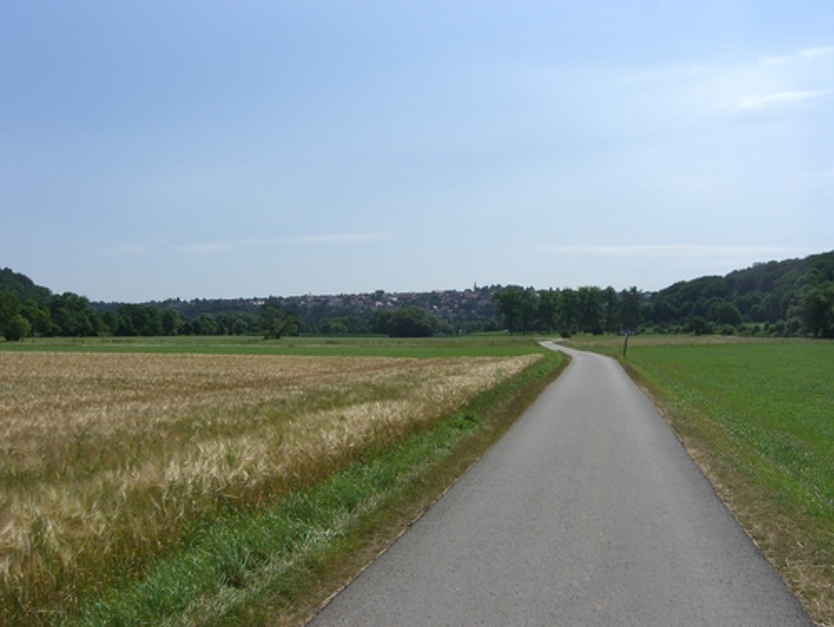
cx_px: 417
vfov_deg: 37.8
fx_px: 916
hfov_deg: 48.9
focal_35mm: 38
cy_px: 314
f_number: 4
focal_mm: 7.9
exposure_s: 1/1600
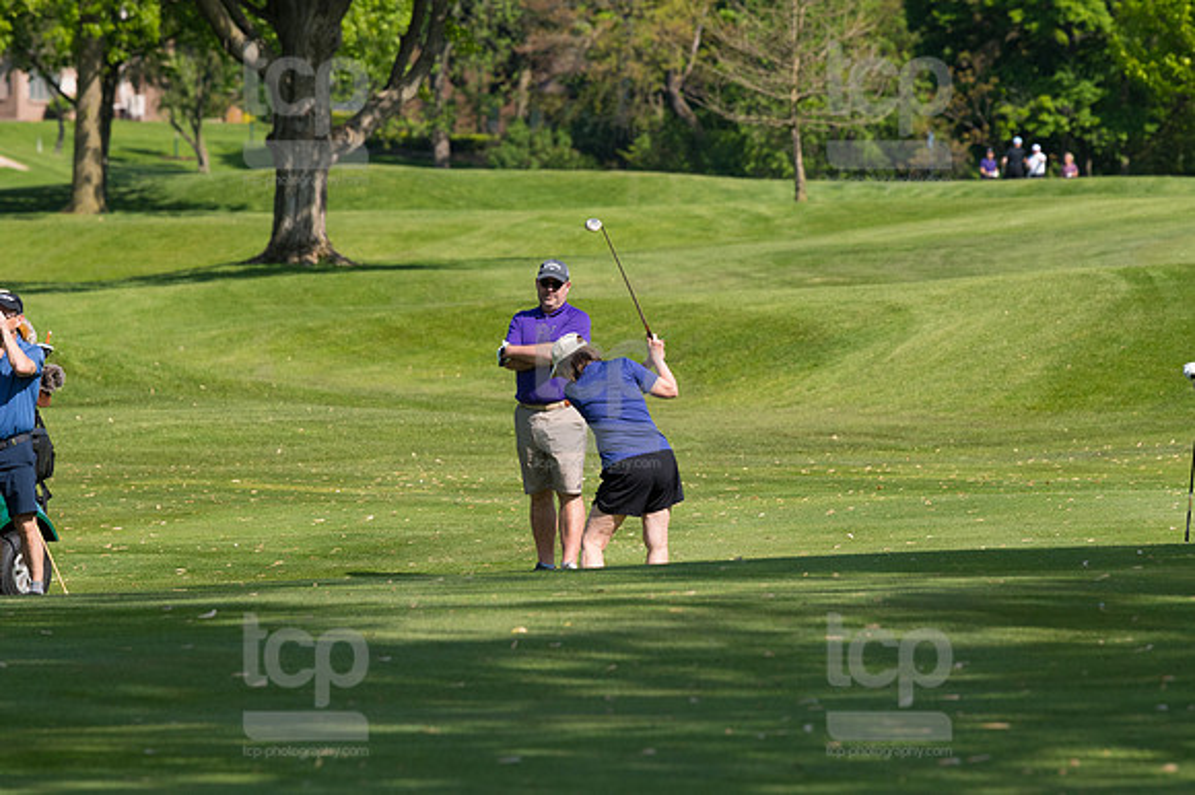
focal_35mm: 300
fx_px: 9952
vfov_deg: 4.6
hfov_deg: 6.9
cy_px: 398
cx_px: 598
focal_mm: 200
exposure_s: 1/1600
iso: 320
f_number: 5.6
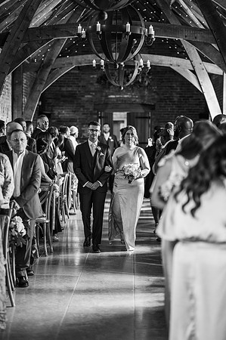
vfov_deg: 23.9
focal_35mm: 85
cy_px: 170
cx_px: 113
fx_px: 802
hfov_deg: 16.0
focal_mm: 85
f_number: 1.8
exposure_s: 1/200
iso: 500
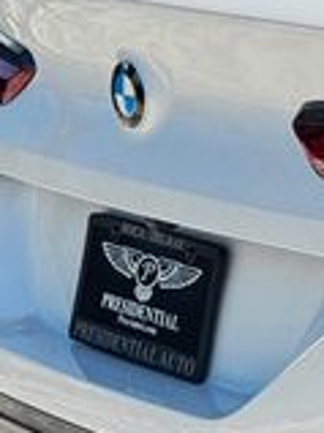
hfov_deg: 7.3
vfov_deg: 10.2
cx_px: 719
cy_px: 351
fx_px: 2412
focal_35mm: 193
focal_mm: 6.76
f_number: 1.78
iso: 64
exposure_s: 1/621
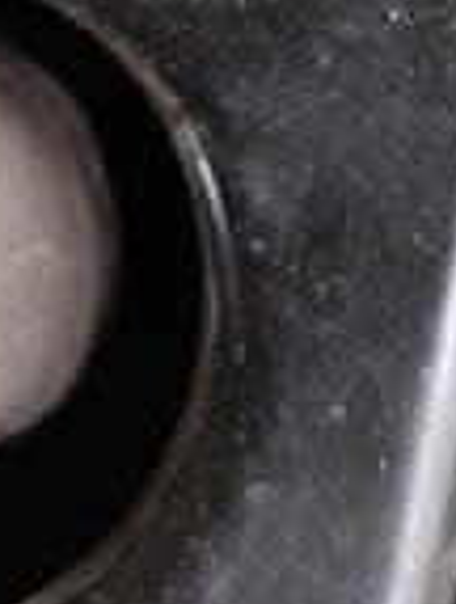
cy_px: -207
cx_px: 296
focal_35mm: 77
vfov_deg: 22.3
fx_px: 1346
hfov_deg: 19.2
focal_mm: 6.19
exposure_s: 1/100
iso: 640
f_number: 1.65
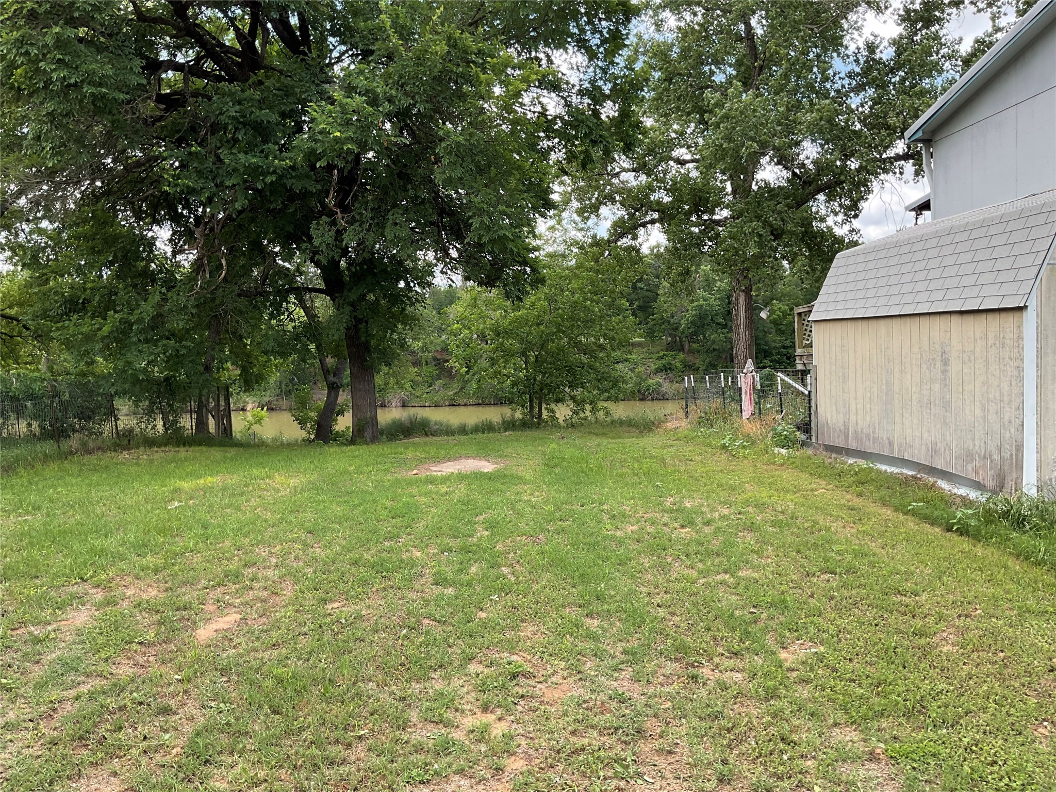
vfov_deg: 48.2
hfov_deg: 61.7
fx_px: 885
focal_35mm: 29
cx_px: 528
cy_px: 396
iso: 16
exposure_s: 1/422
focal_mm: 3
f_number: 1.8
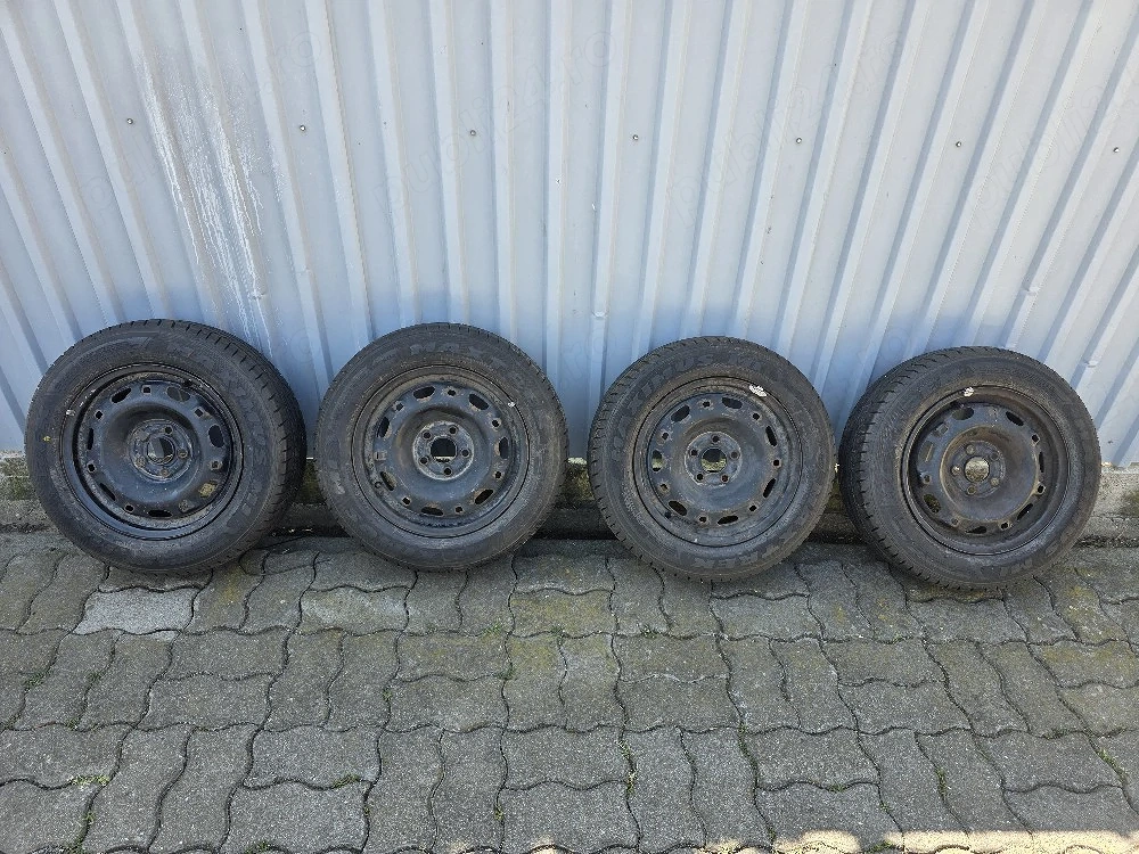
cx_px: 570
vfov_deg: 58.9
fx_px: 757
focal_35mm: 23
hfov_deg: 73.9
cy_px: 427
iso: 32
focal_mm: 6.3
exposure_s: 1/182
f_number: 1.7
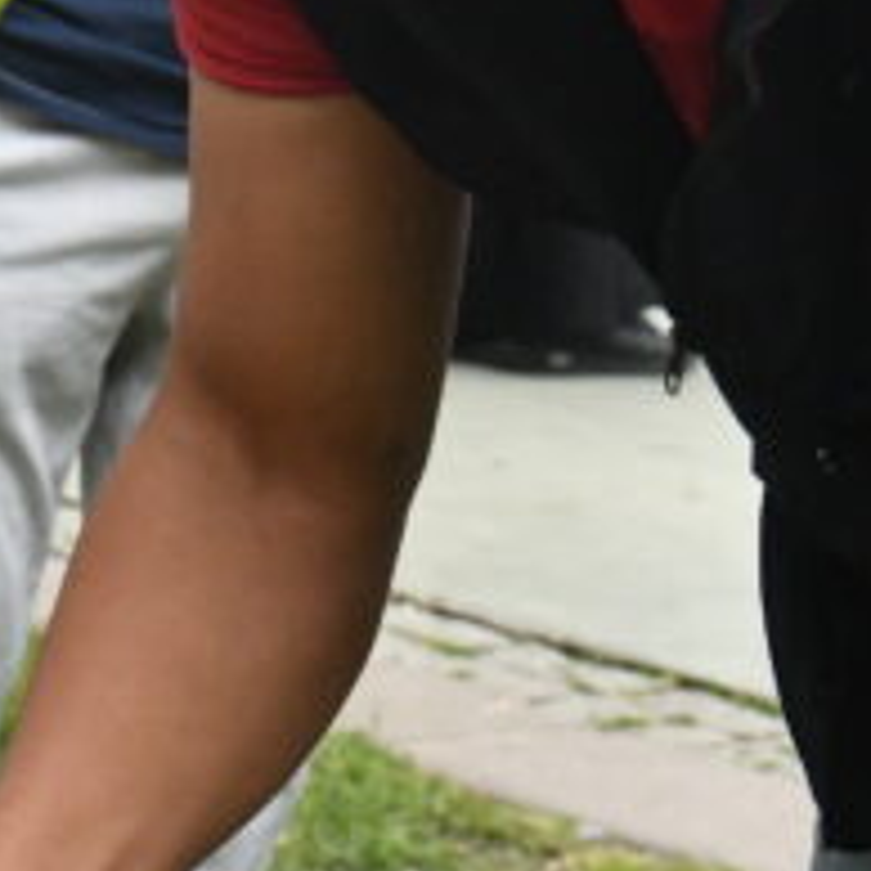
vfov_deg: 7.8
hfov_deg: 7.2
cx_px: -1374
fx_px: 6377
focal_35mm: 224
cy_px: 469
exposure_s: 1/1250
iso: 1400
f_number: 6.3
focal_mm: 50
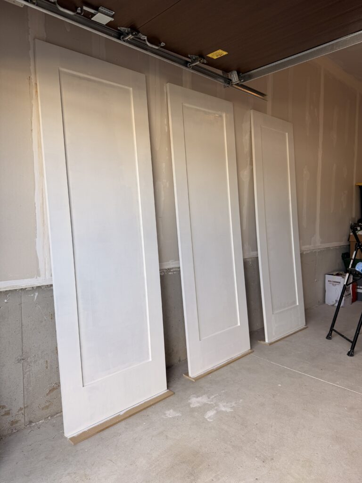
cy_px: 242
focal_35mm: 24
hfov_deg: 56.8
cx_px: 181
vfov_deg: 71.6
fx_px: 335
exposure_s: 1/280
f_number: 1.78
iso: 64
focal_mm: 6.76
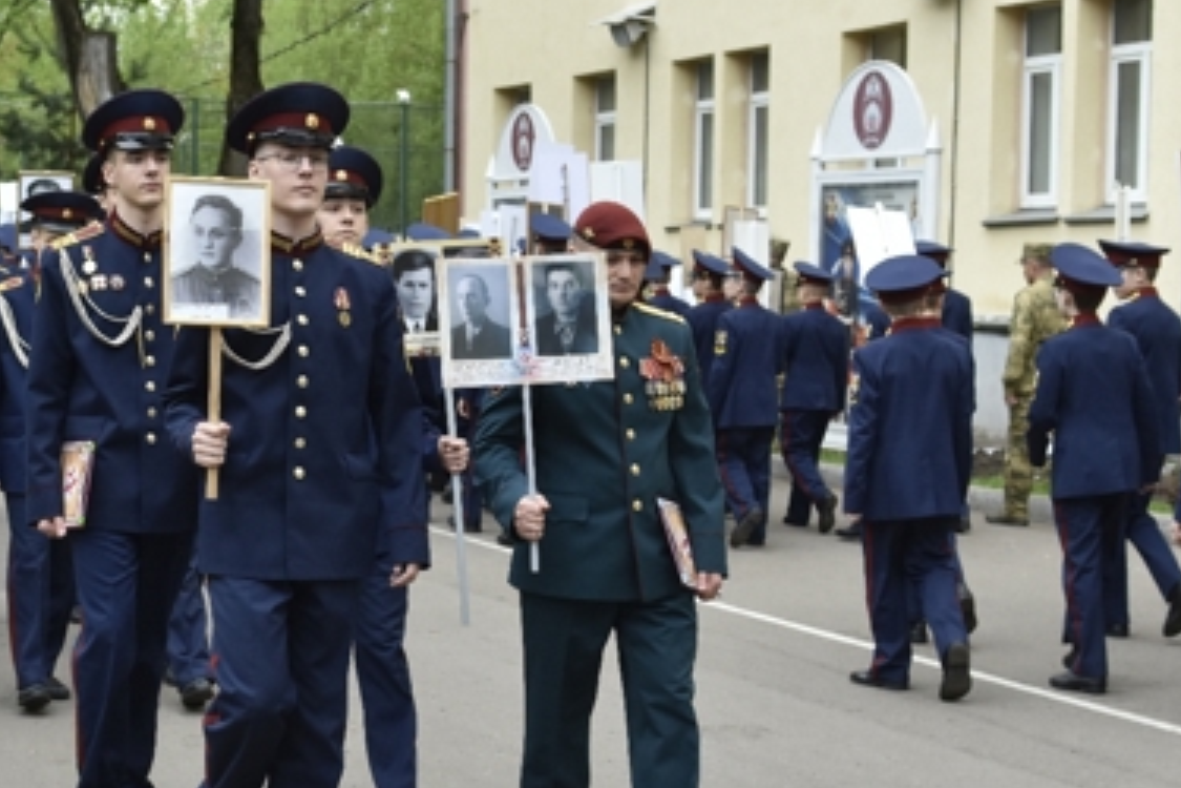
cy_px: 435
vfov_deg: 17.5
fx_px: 2559
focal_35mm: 78
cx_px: 353
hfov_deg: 25.8
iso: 640
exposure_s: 1/250
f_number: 4.5
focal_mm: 26
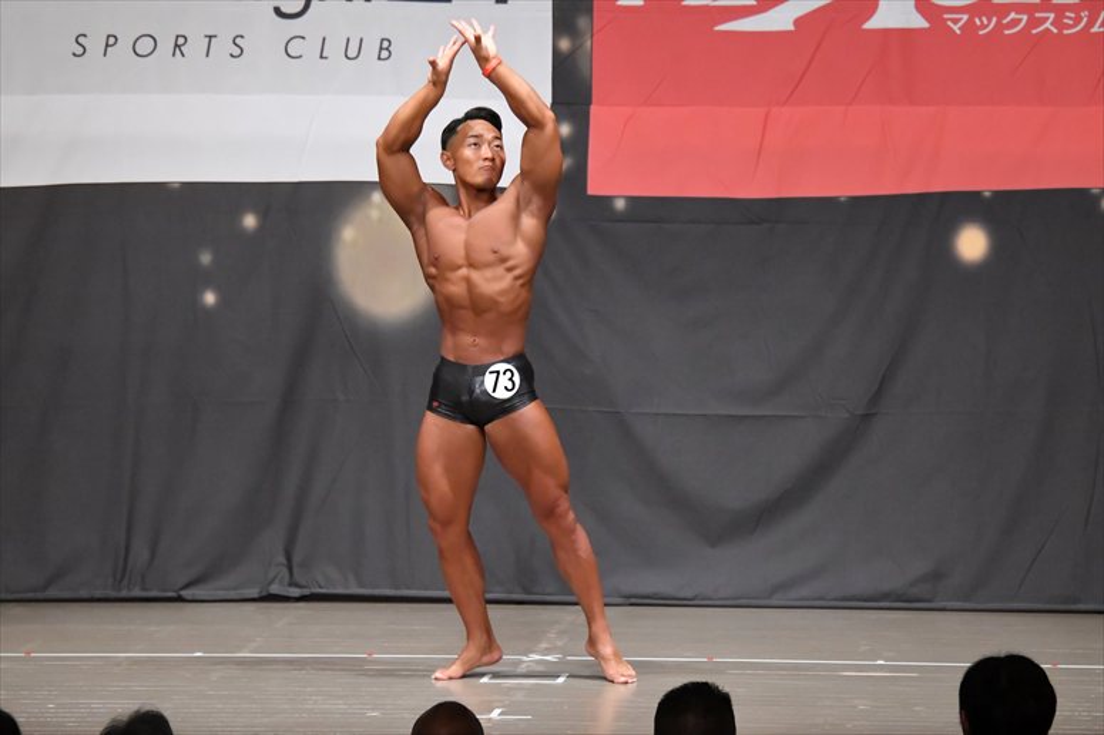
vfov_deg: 6.8
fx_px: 6192
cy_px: 368
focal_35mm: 202
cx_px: 552
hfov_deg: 10.2
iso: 8000
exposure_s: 1/400
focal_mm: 135
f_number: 5.6
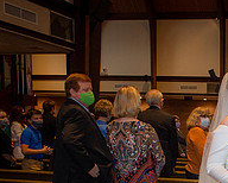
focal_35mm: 68
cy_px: 216
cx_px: 285
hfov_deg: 24.7
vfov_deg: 21.1
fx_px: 459
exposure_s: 1/125
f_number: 5.6
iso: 1600
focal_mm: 24
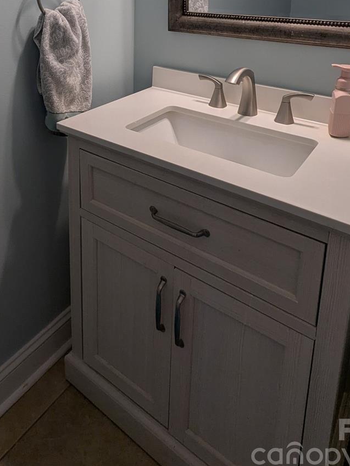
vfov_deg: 54.7
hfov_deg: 47.5
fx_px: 391
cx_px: 120
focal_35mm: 29
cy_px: 58
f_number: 2.2
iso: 113
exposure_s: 1/32.6
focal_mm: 2.35
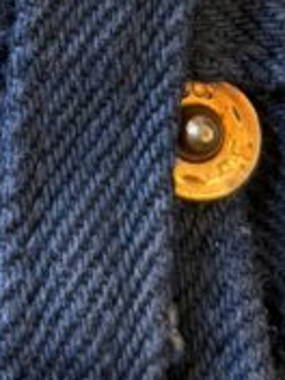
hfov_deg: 5.2
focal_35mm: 280
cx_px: -335
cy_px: -402
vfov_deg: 6.8
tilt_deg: -77.9
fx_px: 3074
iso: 100
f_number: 1.78
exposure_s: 1/60
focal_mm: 6.76
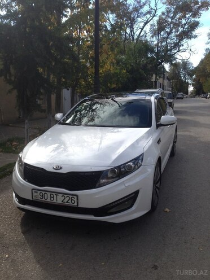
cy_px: 140
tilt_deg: -8.4
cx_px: 105
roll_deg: -0.8
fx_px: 267
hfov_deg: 42.9
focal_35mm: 33
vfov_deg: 55.4
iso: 50
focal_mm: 4.12
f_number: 2.4
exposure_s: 1/541
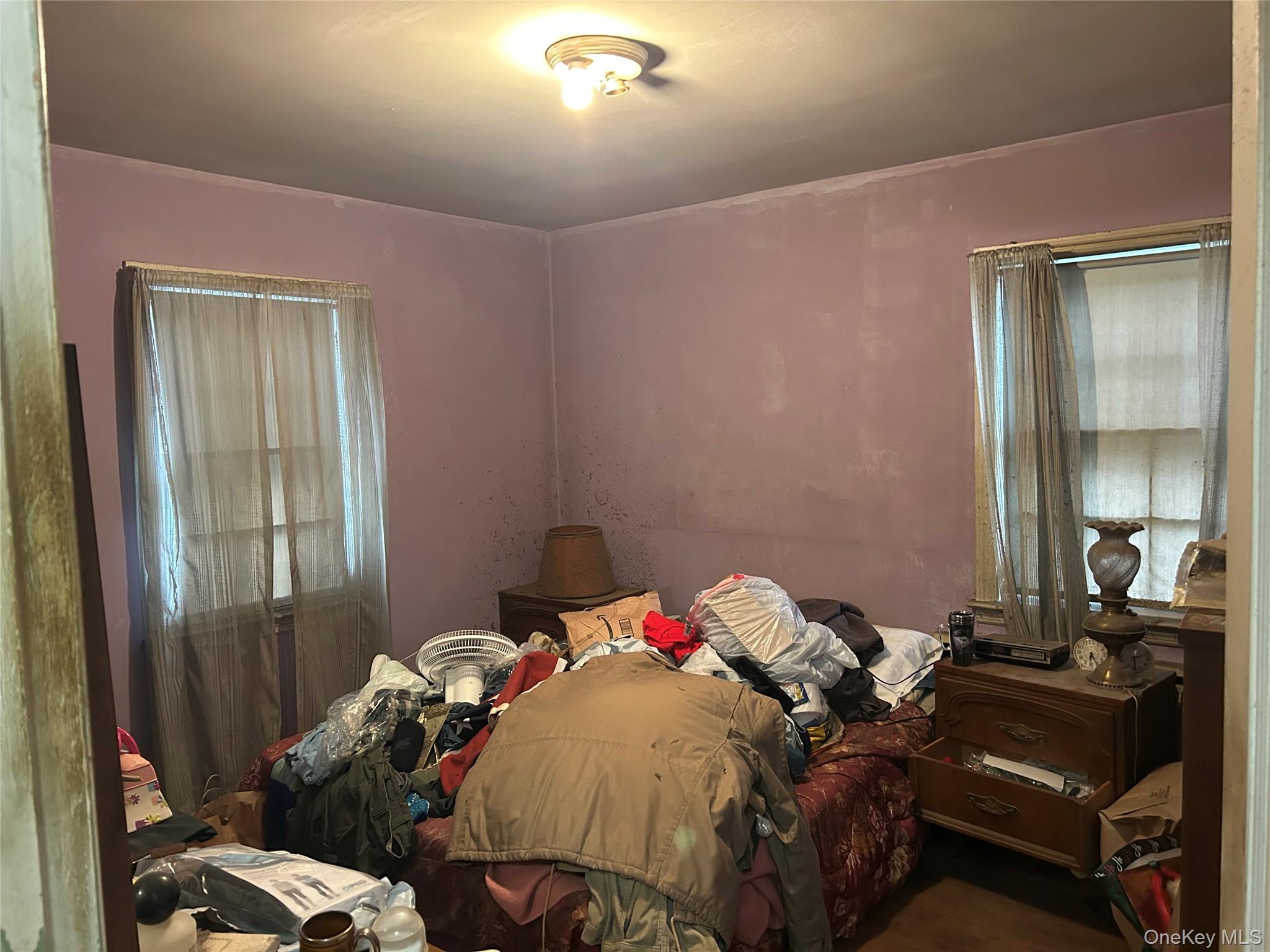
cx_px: 635
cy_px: 476
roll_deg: +1.0
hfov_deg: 67.3
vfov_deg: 53.1
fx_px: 954
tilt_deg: -3.2
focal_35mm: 26
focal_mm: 5.7
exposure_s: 1/60
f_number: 1.5
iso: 500
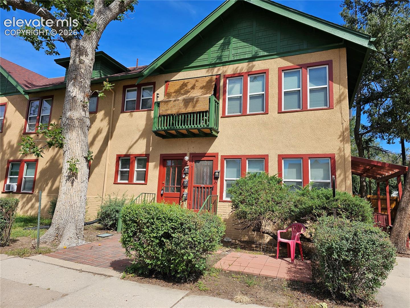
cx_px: 205
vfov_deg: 58.9
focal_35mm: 23
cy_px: 154
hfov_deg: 73.9
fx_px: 272
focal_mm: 6.3
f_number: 1.7
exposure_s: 1/545
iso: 10
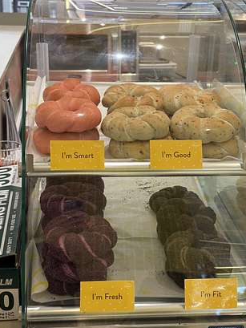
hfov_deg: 24.0
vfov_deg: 31.7
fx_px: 578
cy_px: 166
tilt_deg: -17.9
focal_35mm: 61
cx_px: 134
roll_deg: -0.5
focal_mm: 5.96
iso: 50
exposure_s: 1/50
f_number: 1.6
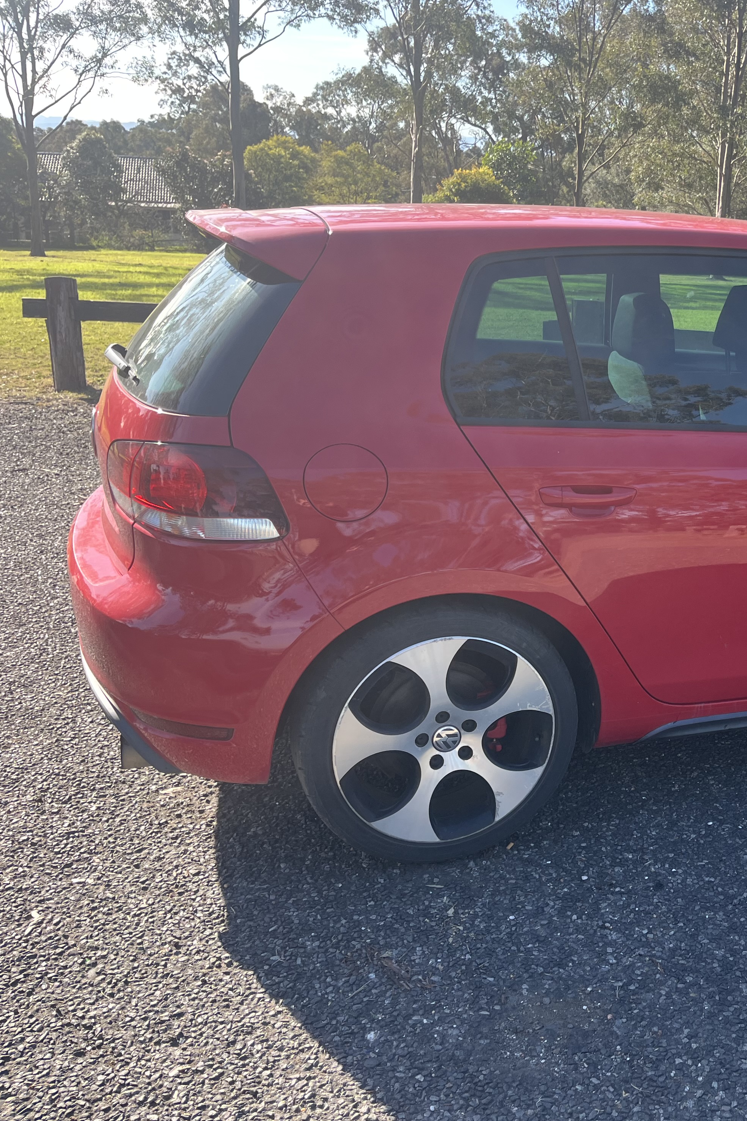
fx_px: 1151
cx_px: 723
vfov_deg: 51.9
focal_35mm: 37
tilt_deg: -17.8
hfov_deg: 33.3
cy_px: 556
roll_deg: -3.1
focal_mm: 5.1
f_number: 1.6
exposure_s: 1/473
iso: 50
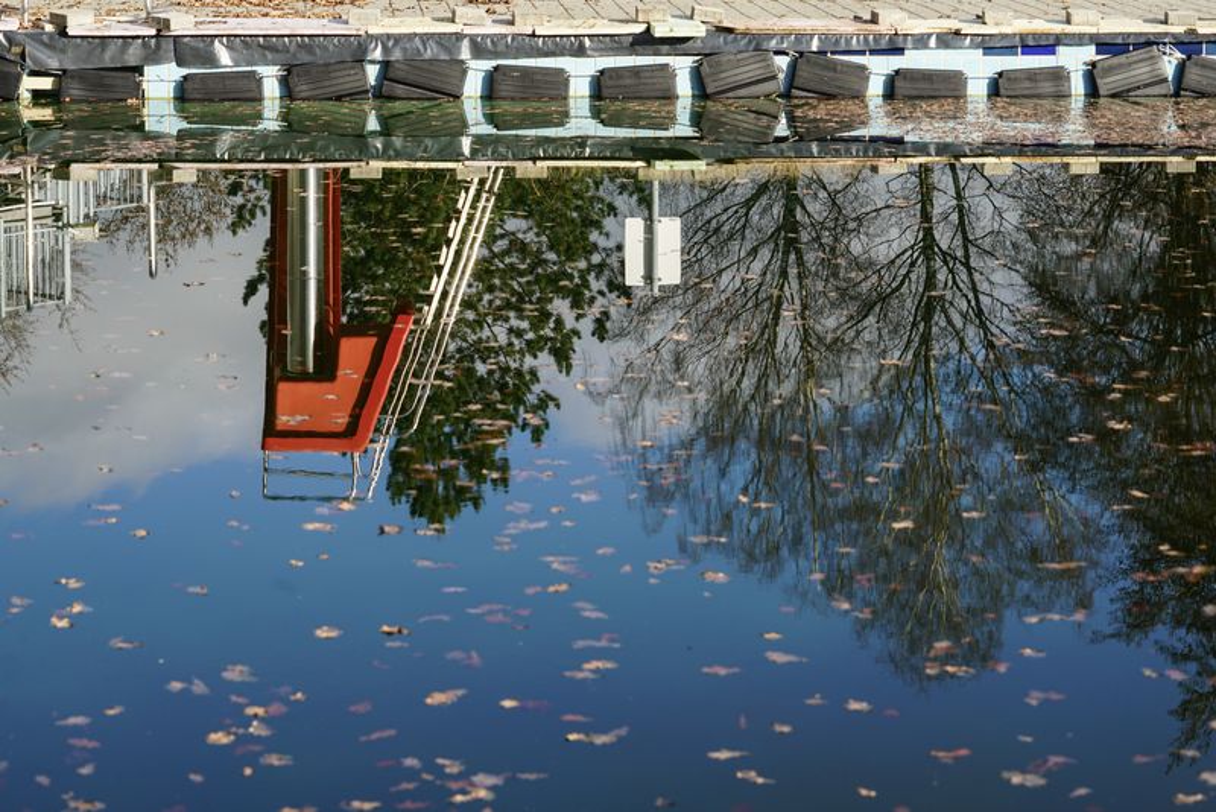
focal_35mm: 87
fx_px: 2940
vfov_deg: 15.7
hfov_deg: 23.4
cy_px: 406
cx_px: 608
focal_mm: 87
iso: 100
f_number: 8
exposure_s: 1/160
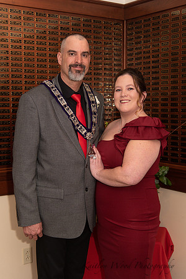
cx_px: 93
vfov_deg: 38.2
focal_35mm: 52
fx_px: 403
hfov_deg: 26.0
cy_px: 140
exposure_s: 1/200
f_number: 4
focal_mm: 52
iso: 800
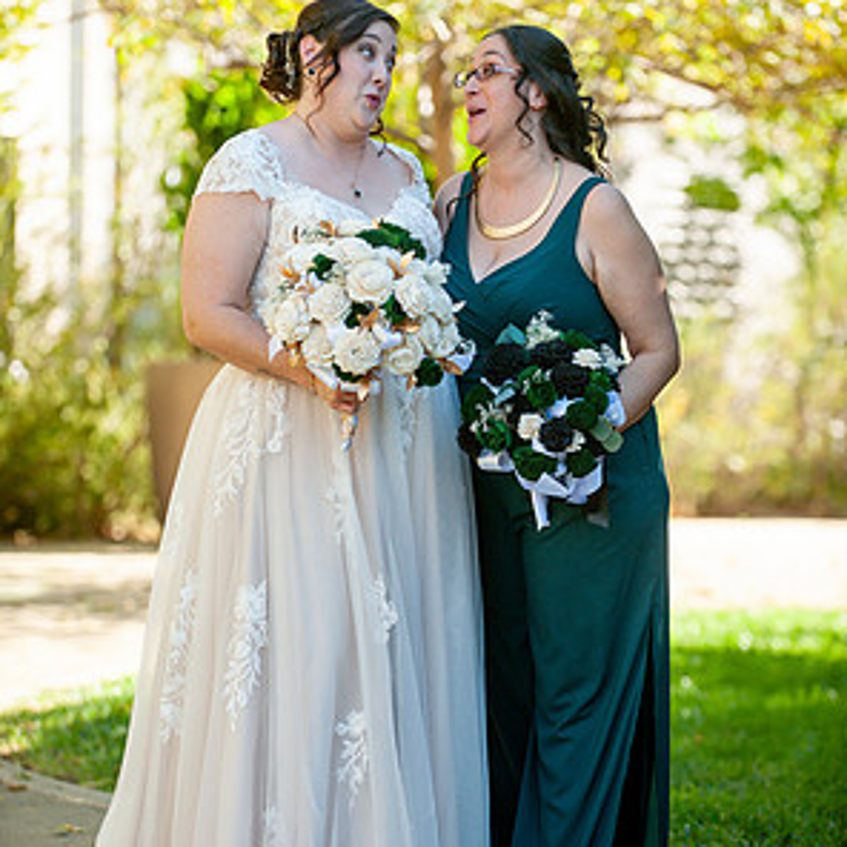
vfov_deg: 10.0
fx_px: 4817
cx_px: 425
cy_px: 444
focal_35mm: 174
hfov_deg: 10.0
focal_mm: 135
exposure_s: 1/1250
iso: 400
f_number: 3.5
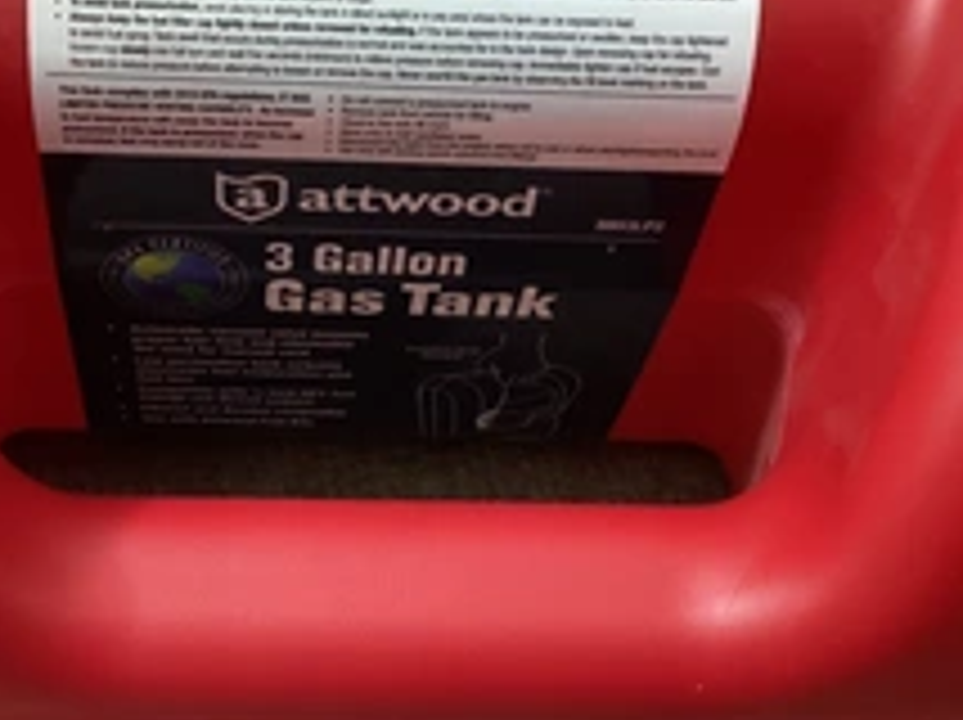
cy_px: 328
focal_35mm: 58
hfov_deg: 33.1
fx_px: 1612
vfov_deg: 25.2
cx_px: 356
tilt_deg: -59.6
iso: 800
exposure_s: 1/30
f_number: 2.4
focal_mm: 3.3
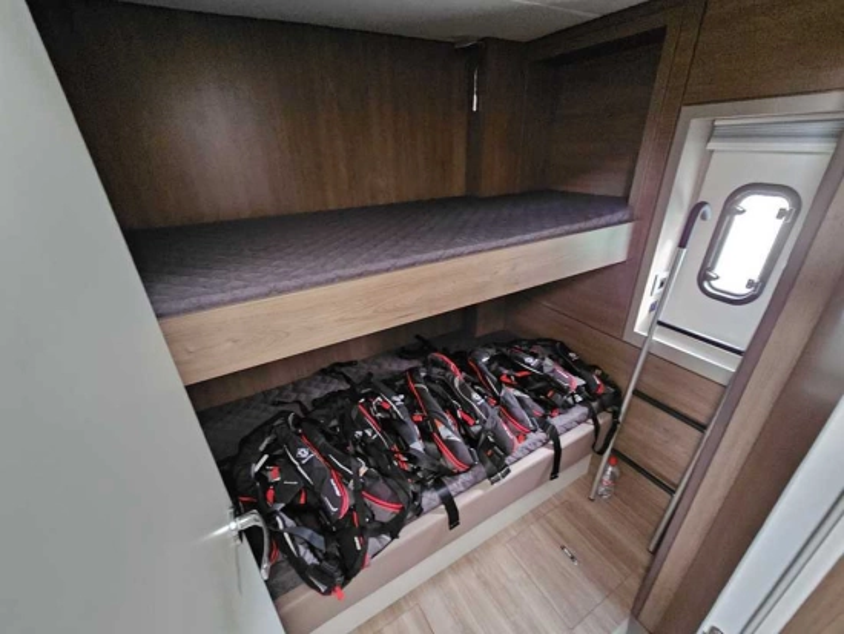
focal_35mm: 13
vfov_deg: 90.0
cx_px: 422
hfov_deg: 106.2
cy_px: 317
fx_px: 317
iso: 1600
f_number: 2.2
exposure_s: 1/25
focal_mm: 2.2
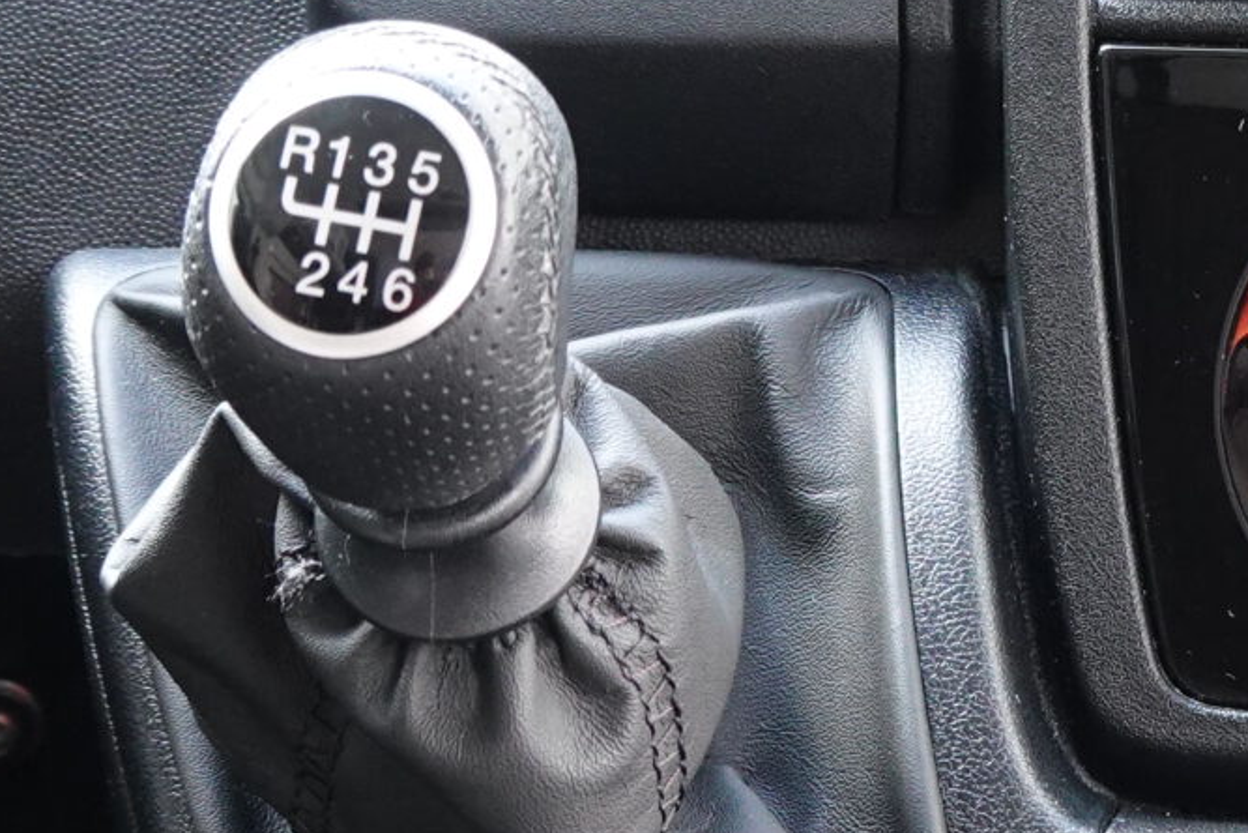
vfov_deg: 6.5
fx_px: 7316
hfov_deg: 9.6
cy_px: 44
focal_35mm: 211
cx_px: 1624
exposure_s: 1/40
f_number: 4
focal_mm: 20.26
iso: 800
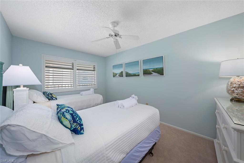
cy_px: 82
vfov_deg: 90.0
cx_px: 122
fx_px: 81
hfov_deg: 112.6
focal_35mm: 12
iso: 160
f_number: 9
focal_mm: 12
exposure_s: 1
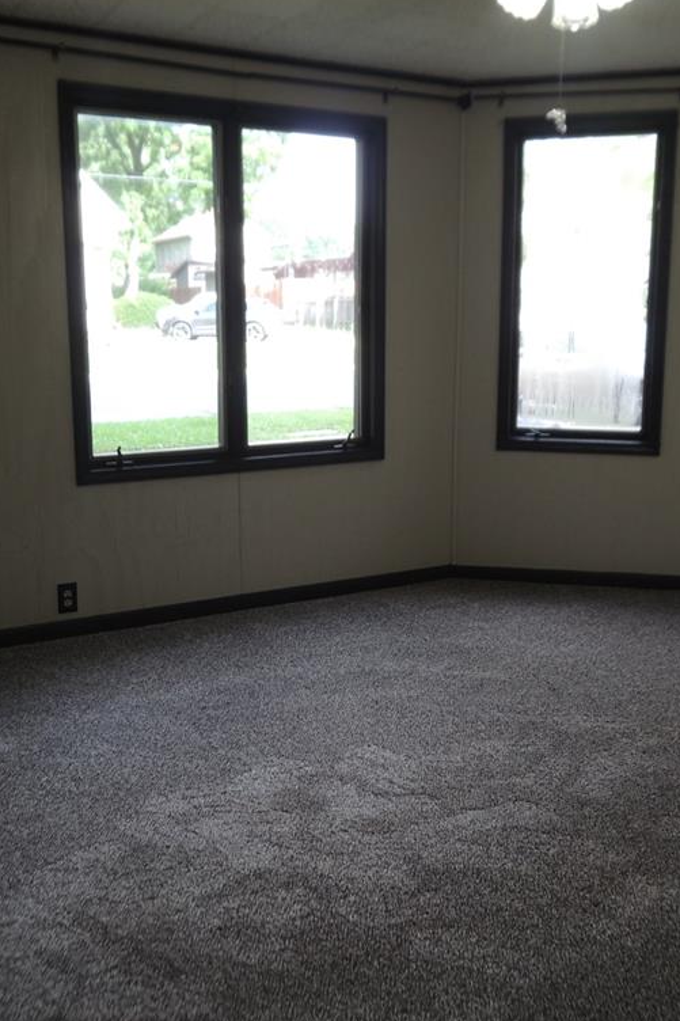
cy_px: 505
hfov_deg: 38.9
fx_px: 964
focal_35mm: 34
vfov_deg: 55.8
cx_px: 338
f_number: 2.8
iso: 100
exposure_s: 1/40
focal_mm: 4.3
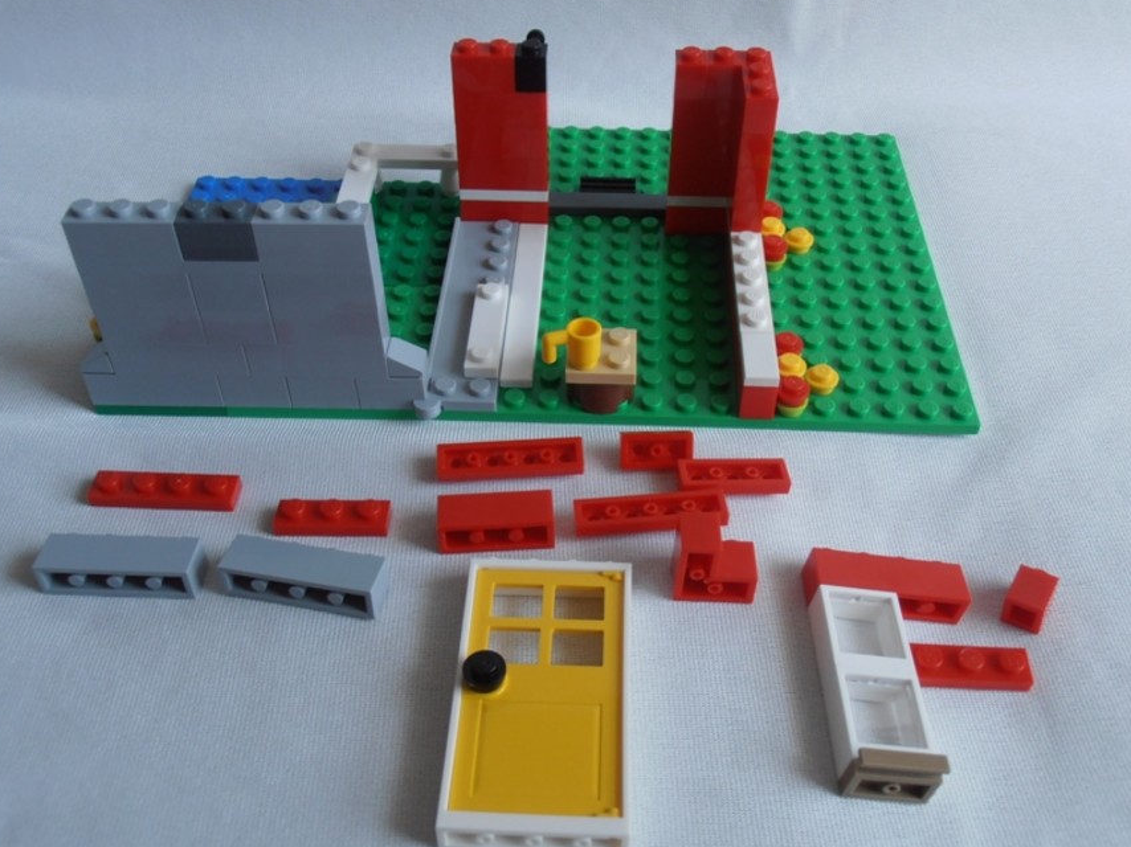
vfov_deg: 36.8
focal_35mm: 39
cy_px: 437
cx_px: 566
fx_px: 1274
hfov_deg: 47.9
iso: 80
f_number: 3.9
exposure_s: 1/60
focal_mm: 6.61
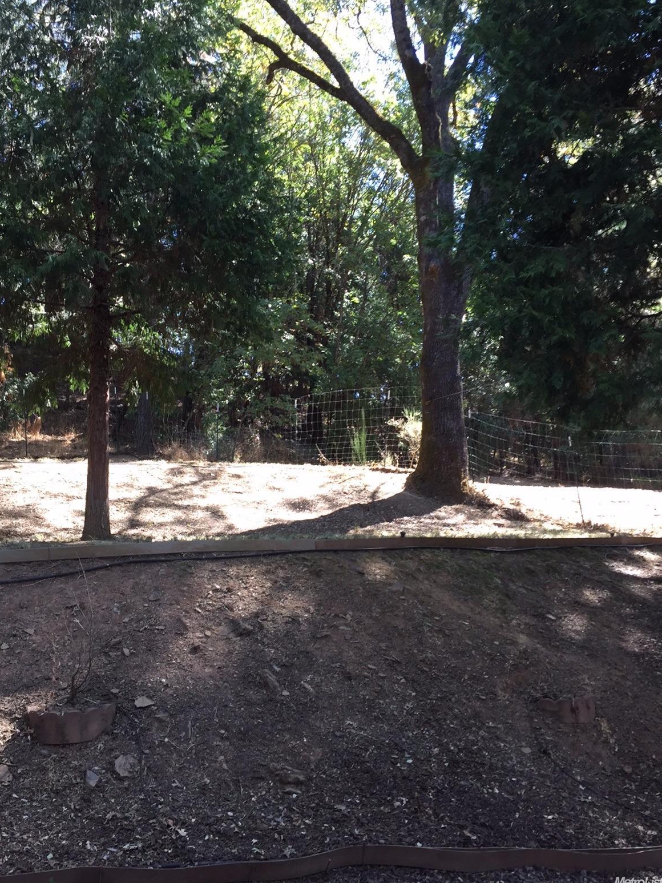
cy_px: 432
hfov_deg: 46.8
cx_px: 329
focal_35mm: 30
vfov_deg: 60.0
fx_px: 765
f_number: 2.2
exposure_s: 1/120
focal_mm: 4.15
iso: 50
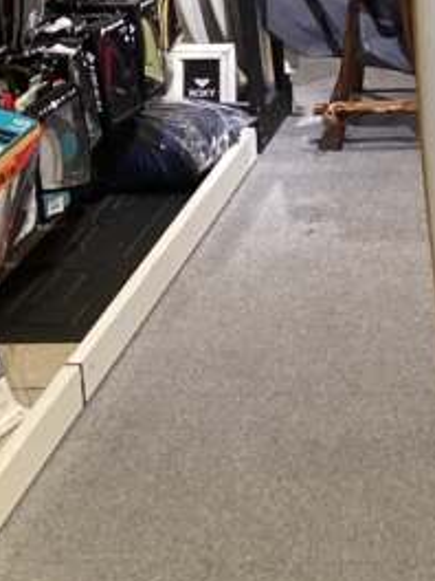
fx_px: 1575
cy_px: -57
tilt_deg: -14.0
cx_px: 617
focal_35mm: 94
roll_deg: +0.4
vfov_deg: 19.9
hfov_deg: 14.8
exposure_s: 1/60
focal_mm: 3.3
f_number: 2.4
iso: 125
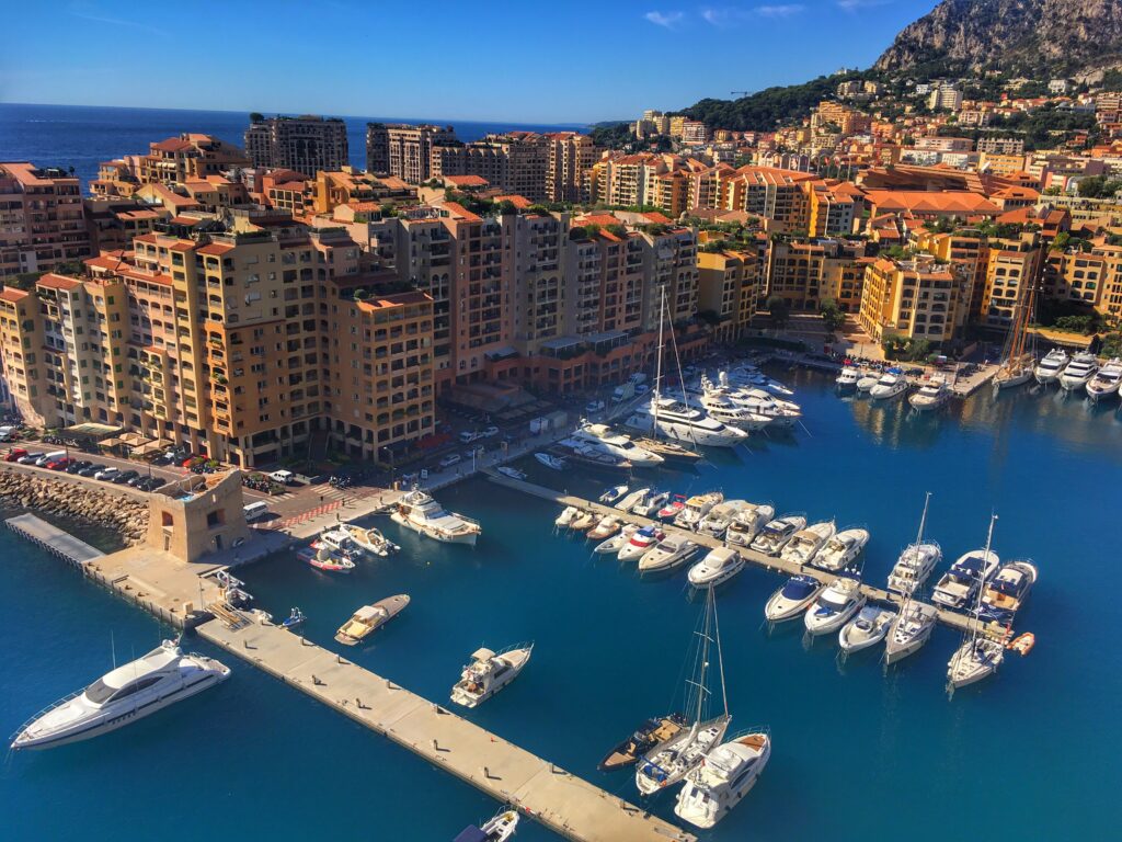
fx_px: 940
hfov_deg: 61.7
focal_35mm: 29
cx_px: 561
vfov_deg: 48.2
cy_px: 421
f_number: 2.2
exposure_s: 1/1672
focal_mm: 4.15
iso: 25
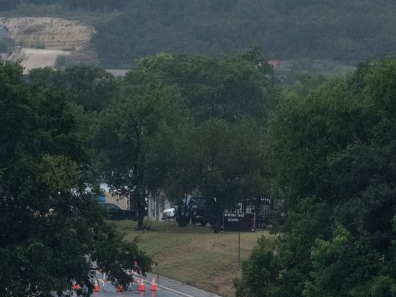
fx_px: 5206
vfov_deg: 3.3
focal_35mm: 455
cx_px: 160
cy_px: 347
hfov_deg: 4.4
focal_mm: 100
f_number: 4.5
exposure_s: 1/640
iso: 800
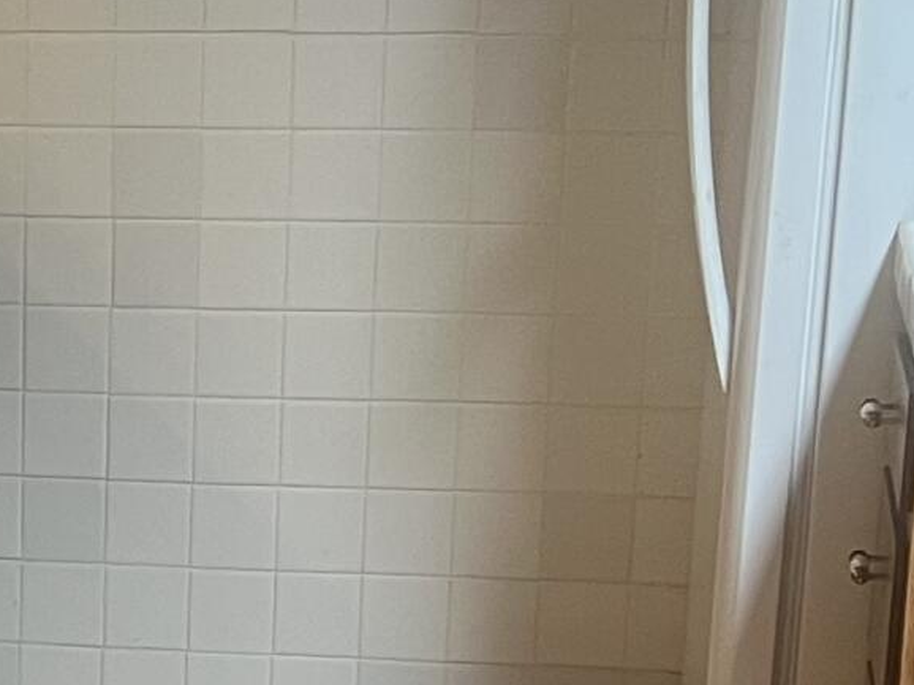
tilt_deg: -17.4
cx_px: -206
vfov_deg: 10.8
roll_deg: +1.4
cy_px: 758
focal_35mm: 135
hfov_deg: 14.1
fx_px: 3563
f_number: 1.5
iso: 100
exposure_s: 1/60
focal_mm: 5.7
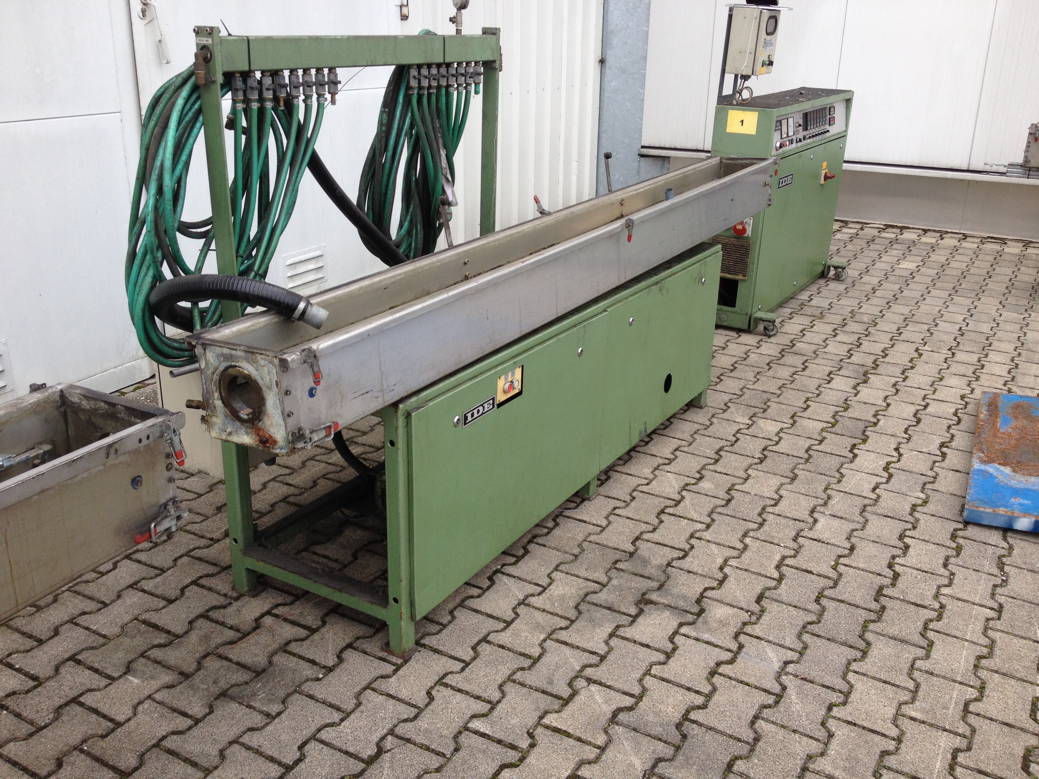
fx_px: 1051
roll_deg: -0.6
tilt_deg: -20.4
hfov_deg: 52.6
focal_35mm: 35
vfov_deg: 40.7
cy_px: 390
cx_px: 520
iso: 50
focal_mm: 4.28
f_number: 2.4
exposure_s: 1/284
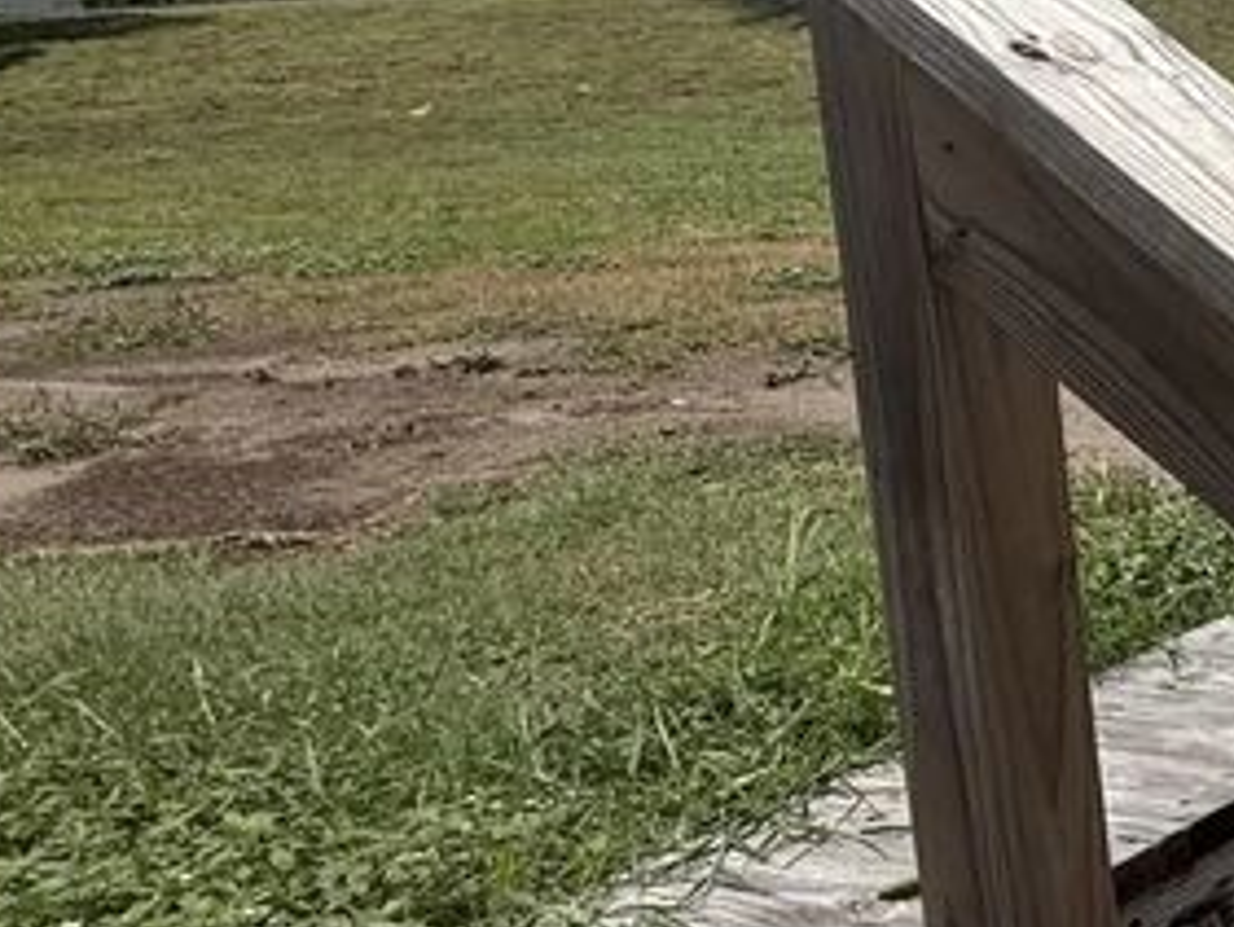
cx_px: 1972
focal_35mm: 51
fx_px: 1819
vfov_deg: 28.5
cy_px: 343
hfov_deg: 25.2
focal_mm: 2.22
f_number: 2.2
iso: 50
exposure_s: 1/3125
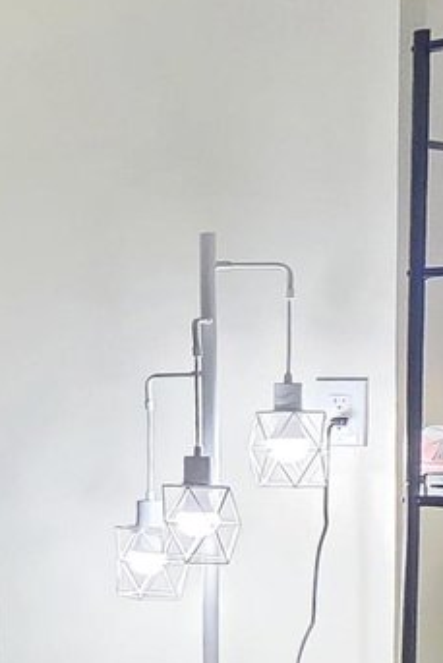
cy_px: 752
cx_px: -809
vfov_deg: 28.6
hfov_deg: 12.3
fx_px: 1162
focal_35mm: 63
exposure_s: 1/60
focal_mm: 2.2
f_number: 2.2
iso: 250
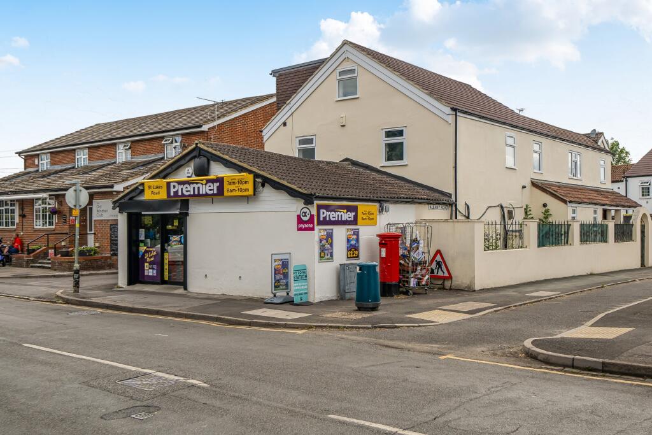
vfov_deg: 36.9
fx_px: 652
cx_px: 326
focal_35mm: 36
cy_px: 218
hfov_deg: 53.1
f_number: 8
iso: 400
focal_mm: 24
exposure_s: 1/640
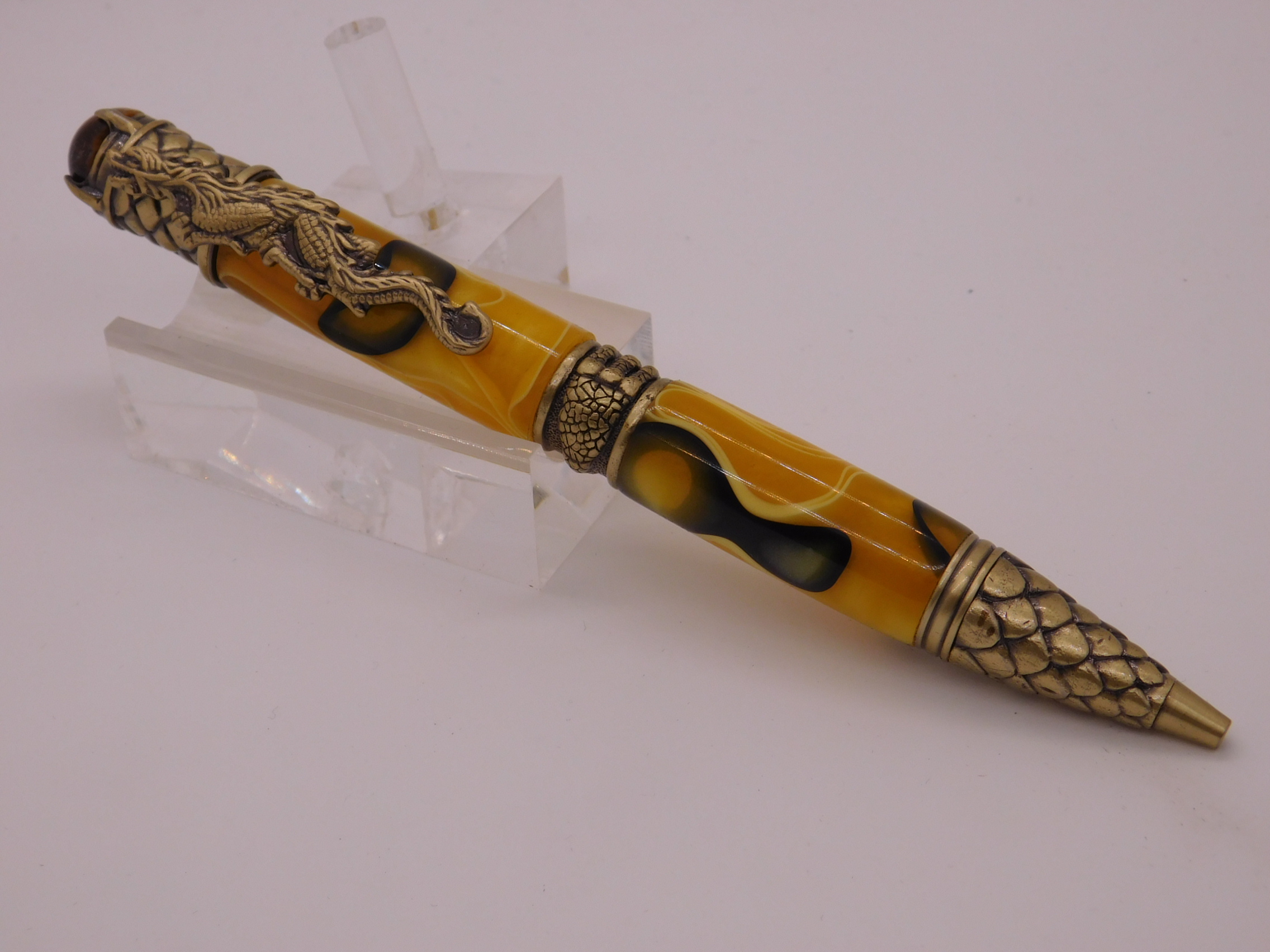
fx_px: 2421
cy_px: 476
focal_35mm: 66
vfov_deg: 22.3
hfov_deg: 29.4
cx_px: 635
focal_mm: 11.7
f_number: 4.2
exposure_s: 1/125
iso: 125
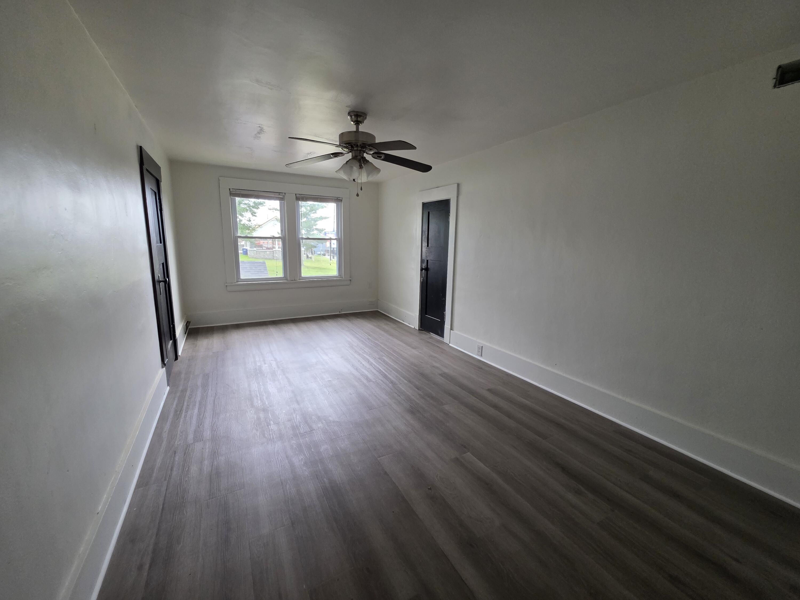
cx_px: 400
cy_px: 300
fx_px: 300
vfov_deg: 89.9
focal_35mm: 13
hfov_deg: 106.2
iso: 250
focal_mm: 2.2
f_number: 1.9
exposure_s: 1/120
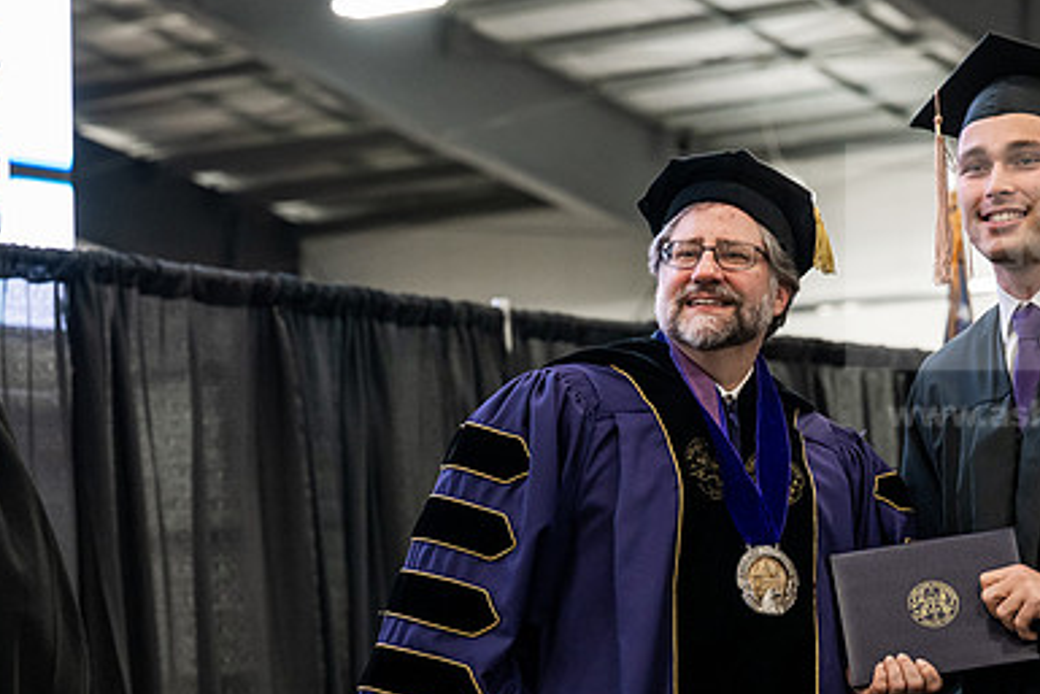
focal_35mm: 128
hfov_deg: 15.9
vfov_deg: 10.7
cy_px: 471
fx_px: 3699
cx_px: 764
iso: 4000
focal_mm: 85
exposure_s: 1/200
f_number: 4.5
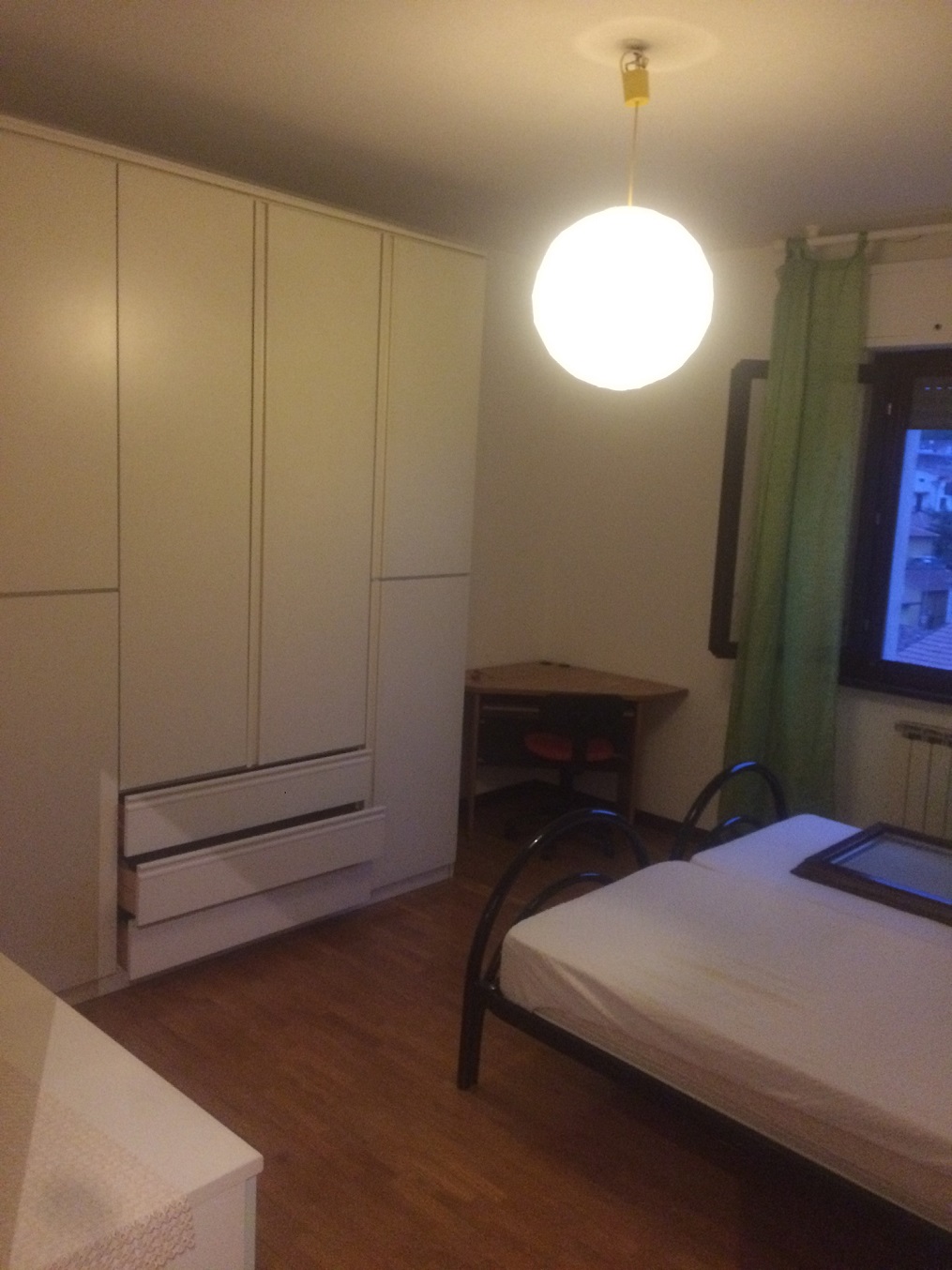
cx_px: 476
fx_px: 1064
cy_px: 635
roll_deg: -1.9
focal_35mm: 29
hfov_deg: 48.2
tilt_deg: -12.1
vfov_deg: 61.7
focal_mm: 4.15
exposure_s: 1/17
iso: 500
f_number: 2.2
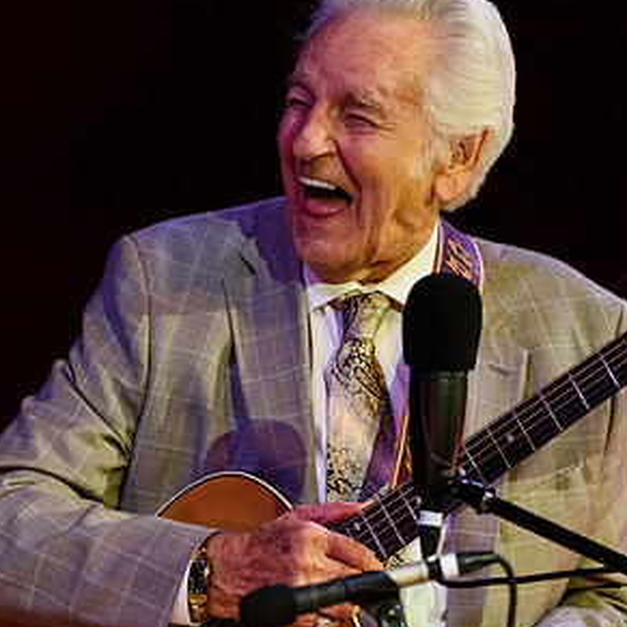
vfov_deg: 2.6
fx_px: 13587
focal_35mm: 663
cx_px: 394
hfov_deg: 2.6
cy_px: 292
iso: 2500
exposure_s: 1/640
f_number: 6
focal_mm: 370
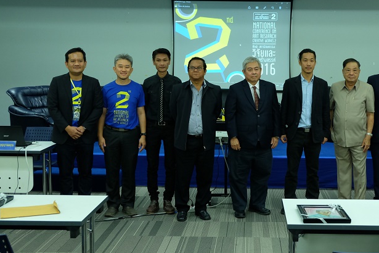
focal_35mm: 52
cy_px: 97
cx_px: 242
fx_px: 547
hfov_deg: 37.9
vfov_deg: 25.9
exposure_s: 1/90
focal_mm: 26.5
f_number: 3.2
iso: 1600
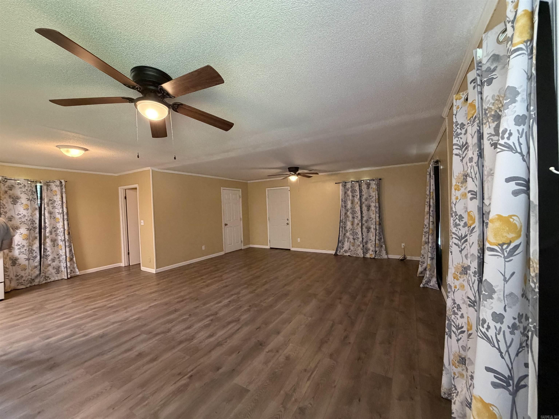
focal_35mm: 14
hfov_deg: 102.1
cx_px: 280
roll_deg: +1.7
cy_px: 210
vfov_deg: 85.7
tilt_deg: -0.5
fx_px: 226
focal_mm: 2.22
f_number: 2.2
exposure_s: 1/60
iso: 500
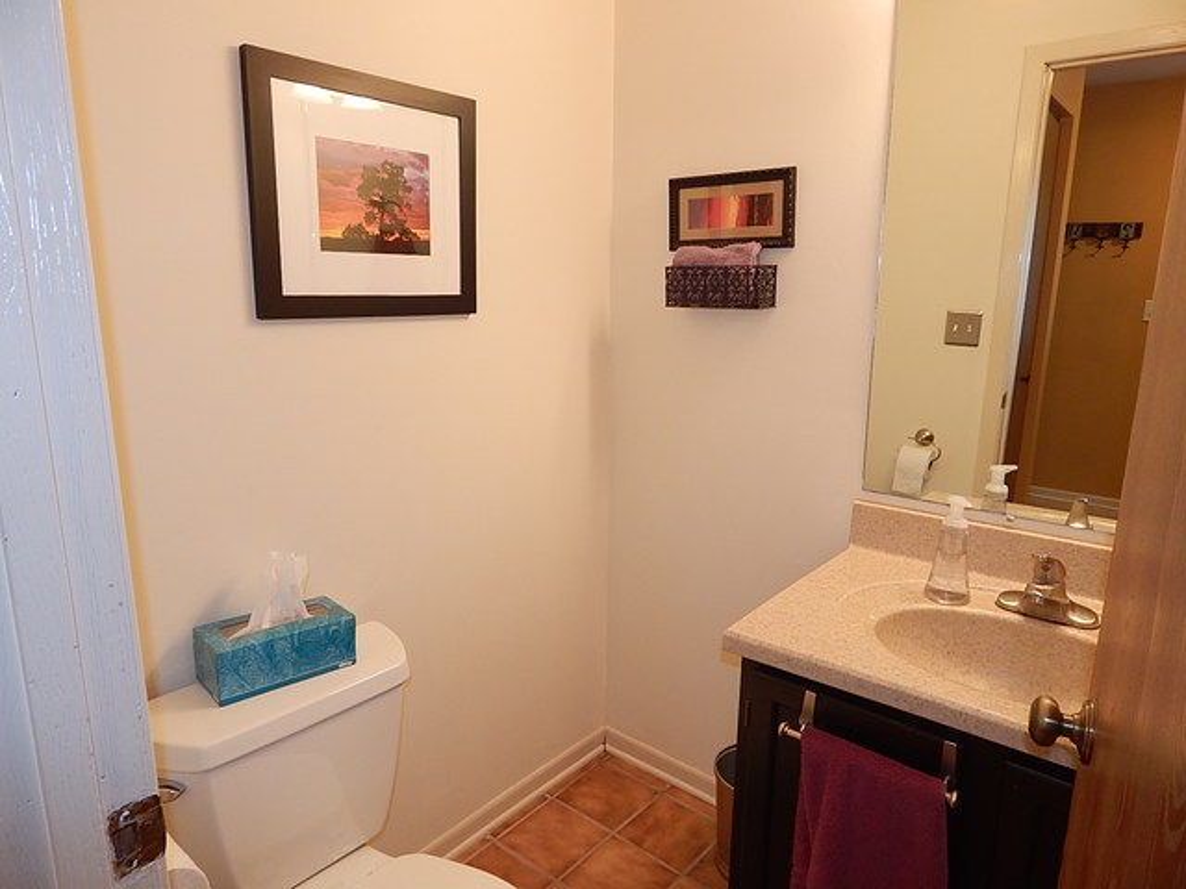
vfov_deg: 61.1
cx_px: 593
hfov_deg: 76.4
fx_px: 754
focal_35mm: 22
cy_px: 444
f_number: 3
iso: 160
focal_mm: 4
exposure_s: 1/30
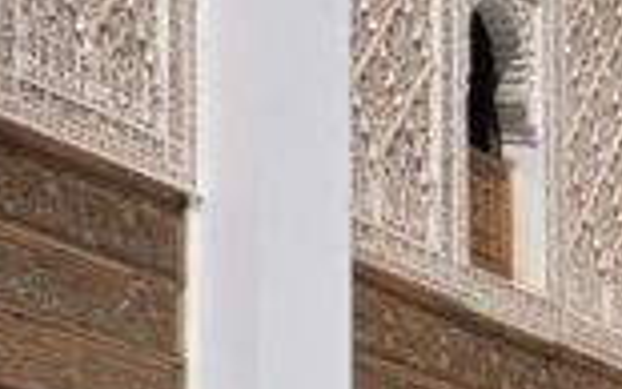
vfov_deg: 7.5
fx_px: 2730
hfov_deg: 9.4
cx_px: 2018
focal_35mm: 161
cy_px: 1015
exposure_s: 1/2621
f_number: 1.8
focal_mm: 5.4
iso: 25
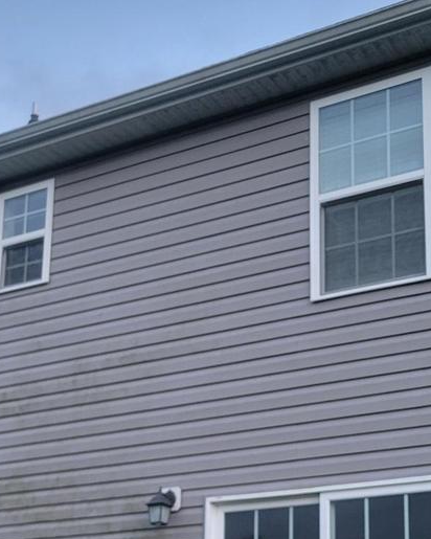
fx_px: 1132
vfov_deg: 26.2
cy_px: 447
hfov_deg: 21.6
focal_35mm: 71
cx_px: 223
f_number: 1.8
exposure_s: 1/100
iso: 160
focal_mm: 5.4
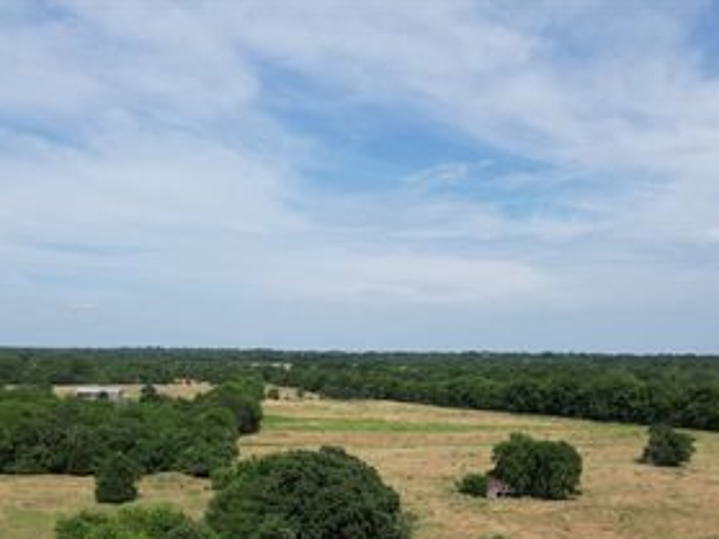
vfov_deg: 32.0
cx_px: 330
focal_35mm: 43
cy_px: 478
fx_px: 893
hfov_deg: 43.8
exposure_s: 1/3200
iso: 100
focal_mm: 6.72
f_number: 1.7
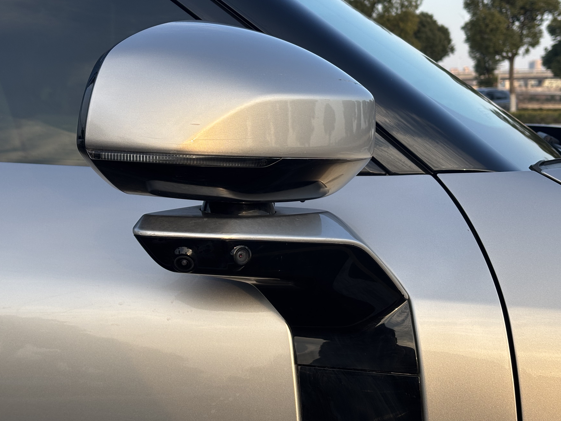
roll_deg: -0.7
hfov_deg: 32.2
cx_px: 254
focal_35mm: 60
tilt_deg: -6.1
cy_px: 204
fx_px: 972
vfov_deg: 24.4
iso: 32
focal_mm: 5.96
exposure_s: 1/707
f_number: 1.6
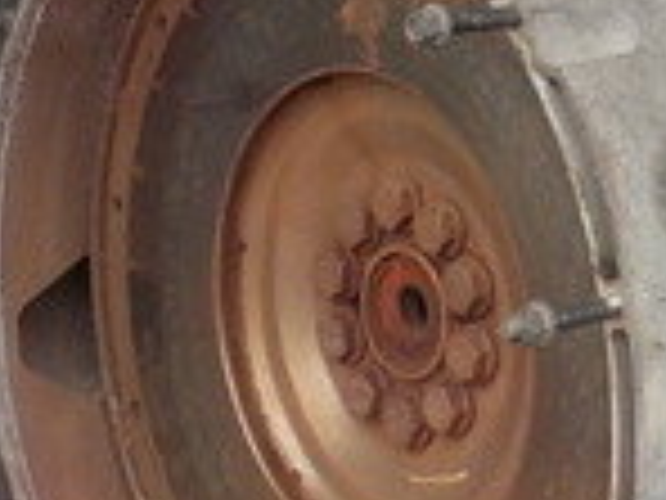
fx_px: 2501
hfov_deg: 14.4
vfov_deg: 11.2
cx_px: 932
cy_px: -122
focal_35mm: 130
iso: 125
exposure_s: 1/60
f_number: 3.3
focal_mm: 4.1
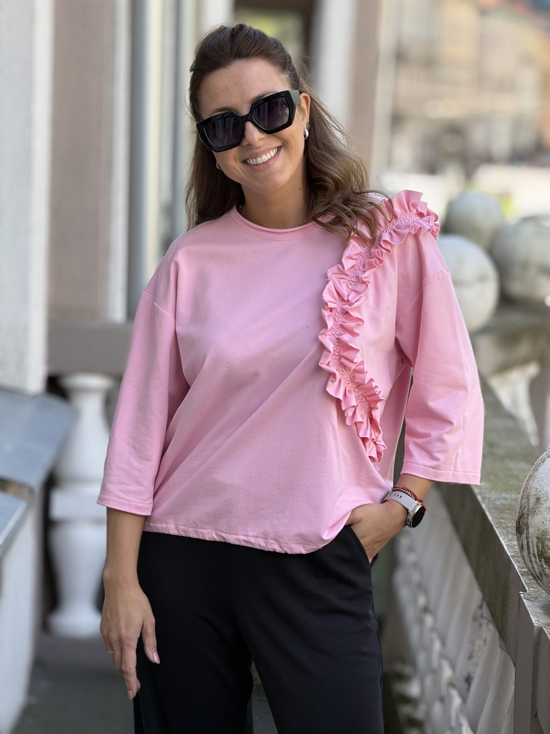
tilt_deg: -5.9
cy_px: 367
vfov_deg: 16.4
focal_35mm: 120
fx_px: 2542
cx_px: 275
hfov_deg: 12.3
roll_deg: -2.8
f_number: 2.8
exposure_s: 1/204
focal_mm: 15.66
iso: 50
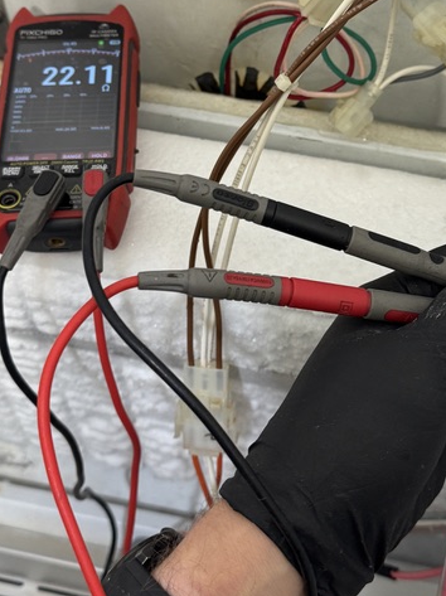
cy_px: 188
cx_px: 277
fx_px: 895
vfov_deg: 36.4
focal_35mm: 52
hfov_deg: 27.9
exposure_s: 1/60
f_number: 1.78
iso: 200
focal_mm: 6.76
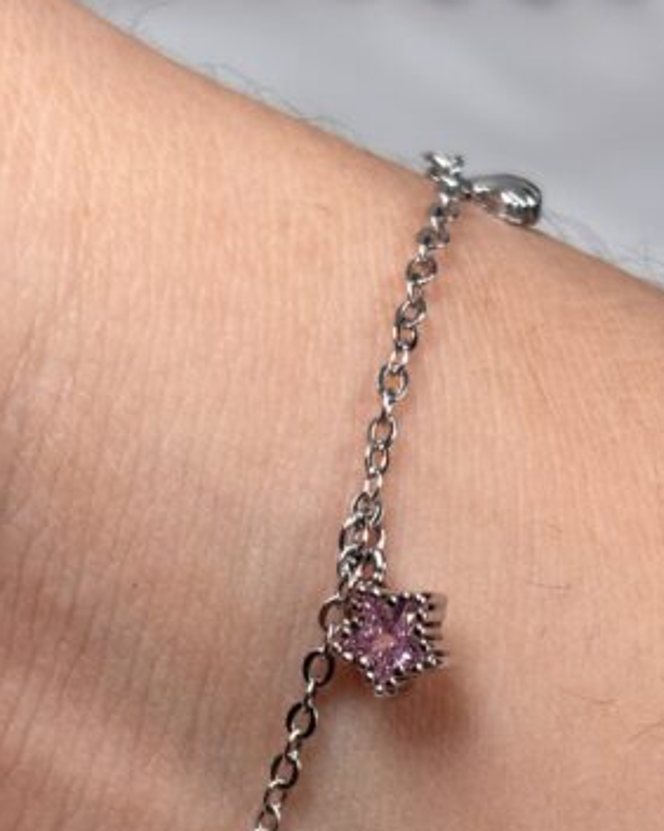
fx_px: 2827
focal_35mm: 115
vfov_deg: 16.6
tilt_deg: -40.6
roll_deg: -10.7
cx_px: 327
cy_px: 659
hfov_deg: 13.4
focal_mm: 5.96
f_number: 1.6
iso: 32
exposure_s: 1/185
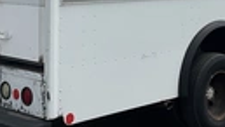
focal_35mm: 98
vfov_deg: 12.1
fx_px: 586
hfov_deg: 21.6
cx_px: 159
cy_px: -37
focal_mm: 3
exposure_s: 1/2801
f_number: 1.8
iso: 25
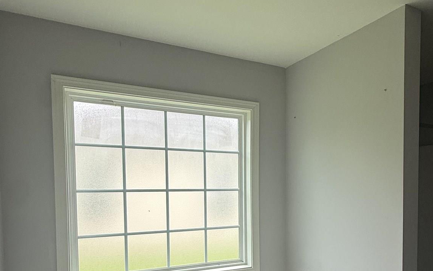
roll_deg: -0.6
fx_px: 354
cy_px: 207
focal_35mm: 30
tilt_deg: -2.4
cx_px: 284
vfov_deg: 40.5
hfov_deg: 61.6
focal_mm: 2.22
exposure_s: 1/99
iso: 80
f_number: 2.2
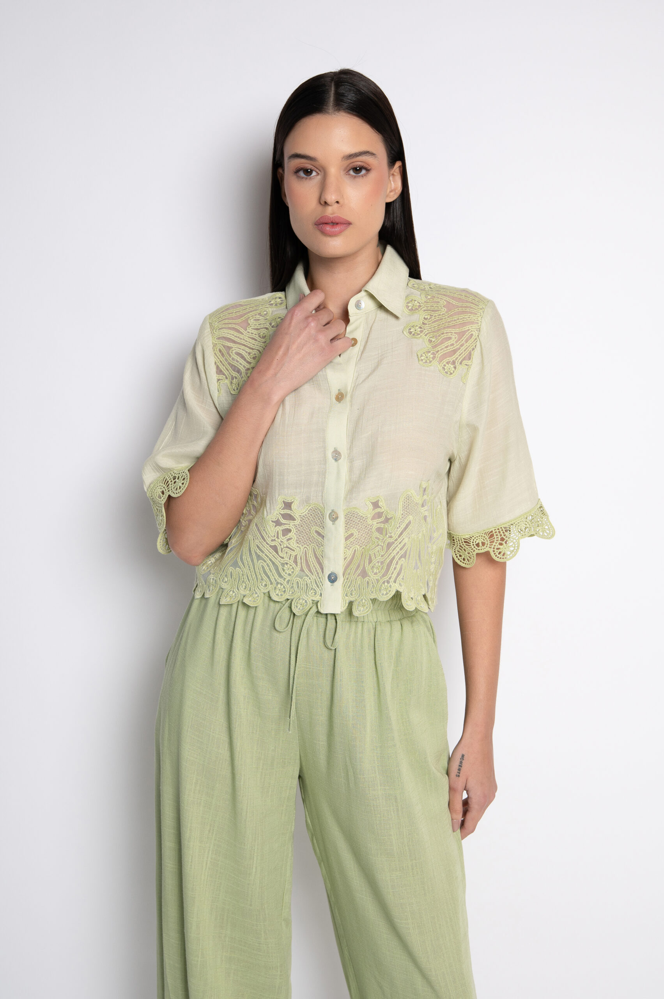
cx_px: 332
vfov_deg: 44.5
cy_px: 500
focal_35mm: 44
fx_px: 1219
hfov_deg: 30.5
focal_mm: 44
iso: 320
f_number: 5
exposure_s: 1/125
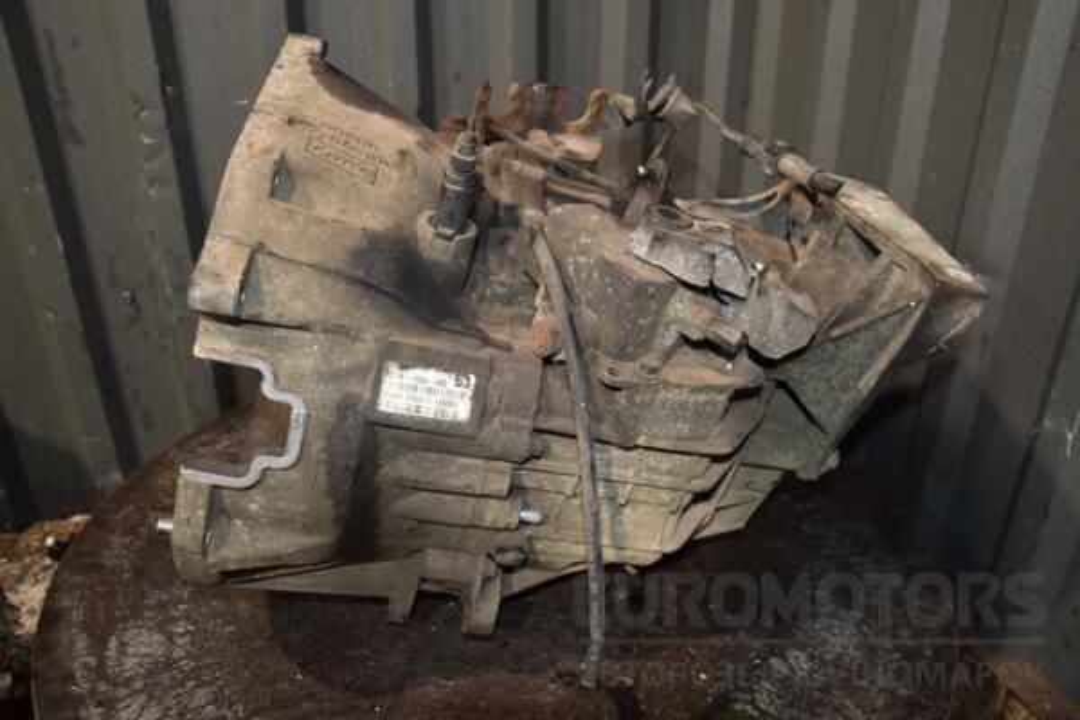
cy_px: 360
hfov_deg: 67.4
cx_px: 540
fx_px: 810
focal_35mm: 27
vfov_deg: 47.9
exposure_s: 1/60
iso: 800
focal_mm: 18
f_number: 5
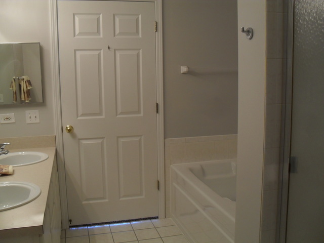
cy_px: 122
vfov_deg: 40.7
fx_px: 328
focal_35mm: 35
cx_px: 162
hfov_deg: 52.6
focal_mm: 6.3
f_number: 3.2
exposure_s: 1/45
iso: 120
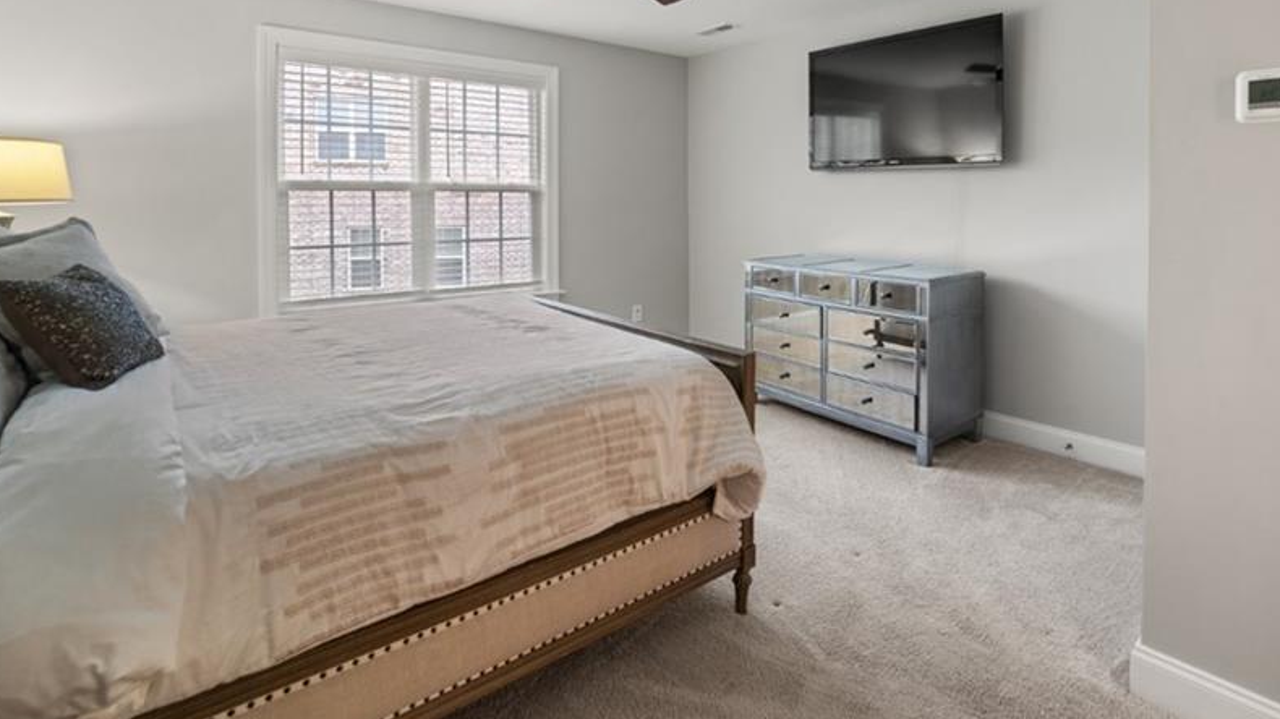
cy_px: 196
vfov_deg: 56.0
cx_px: 689
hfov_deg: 89.4
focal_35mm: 19
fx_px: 645
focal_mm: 14
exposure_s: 1/1.25
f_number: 7.1
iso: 320
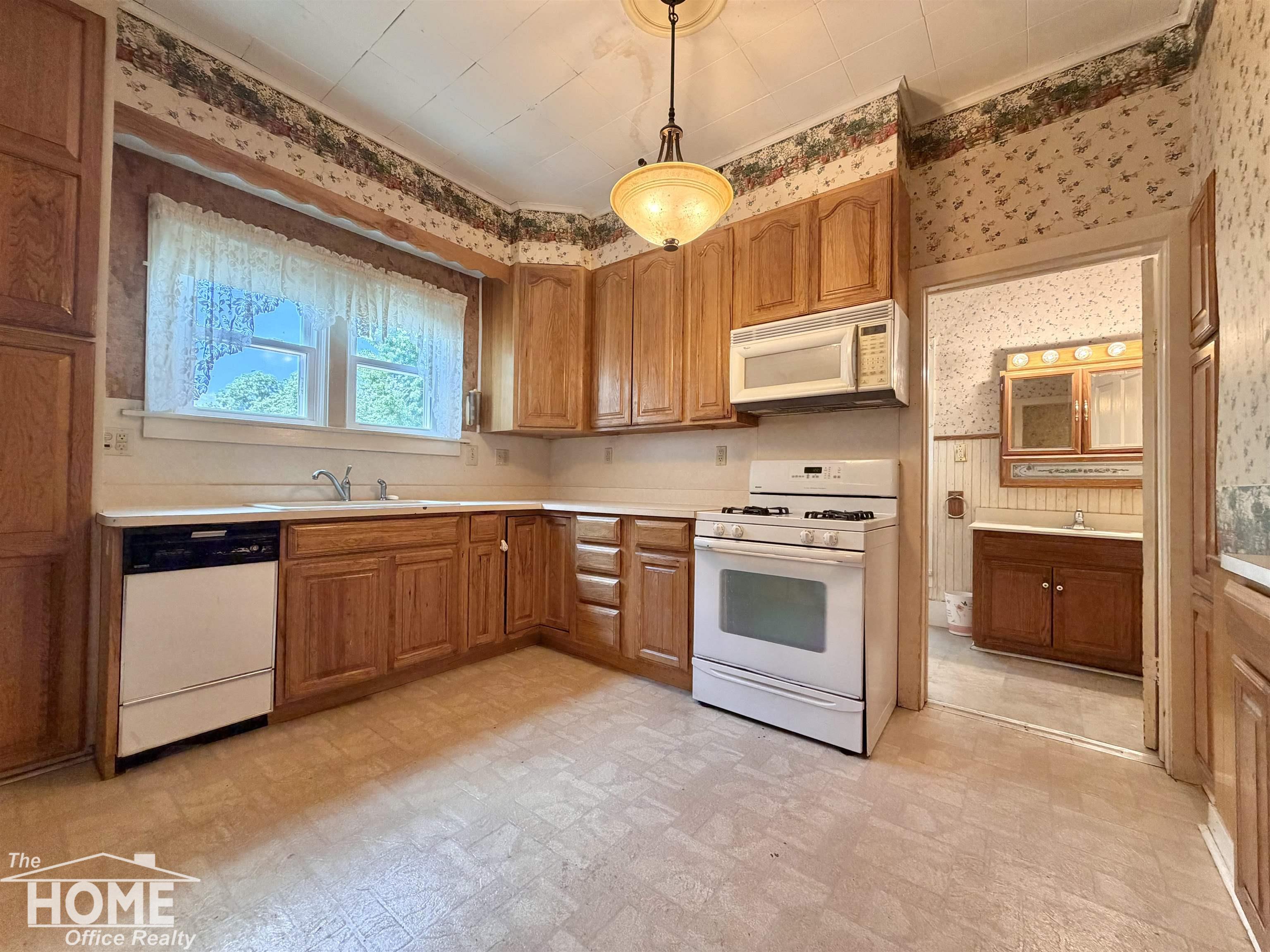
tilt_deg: +0.6
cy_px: 476
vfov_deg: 85.7
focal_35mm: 14
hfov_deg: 102.1
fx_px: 514
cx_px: 635
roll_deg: +0.2
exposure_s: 1/60
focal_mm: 2.22
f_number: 2.2
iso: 200
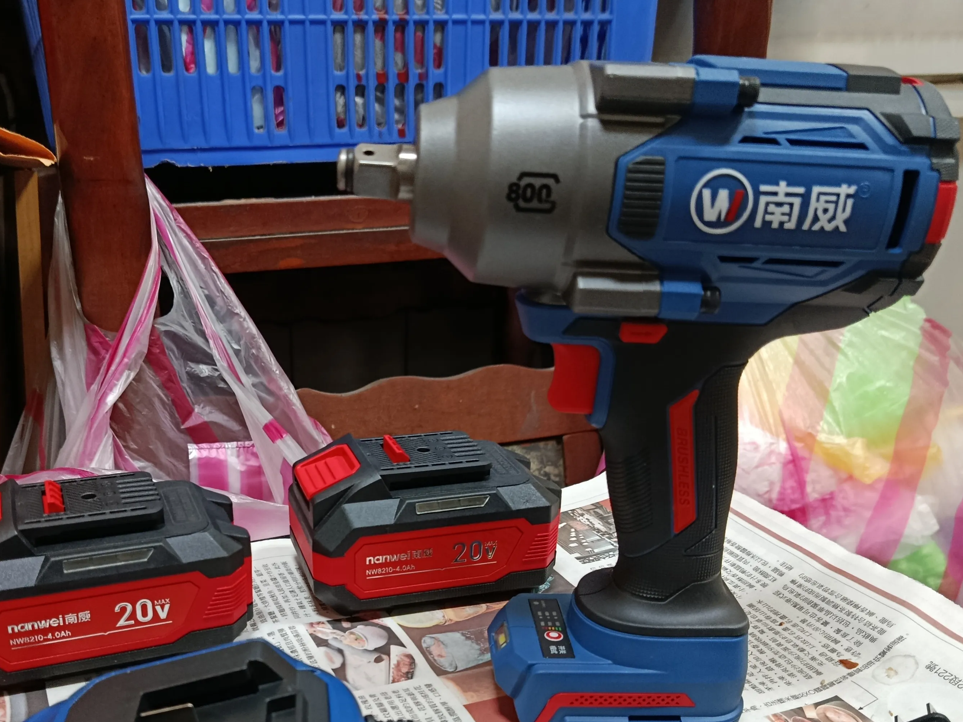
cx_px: 381
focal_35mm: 36
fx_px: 1001
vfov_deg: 39.0
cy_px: 504
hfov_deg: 51.0
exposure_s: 1/24
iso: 1234
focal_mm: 5.24
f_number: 1.7
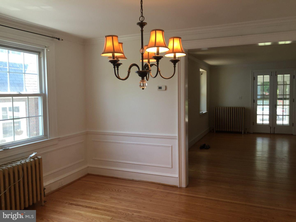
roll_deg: +1.2
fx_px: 248
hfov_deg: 61.7
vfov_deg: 48.2
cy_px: 111
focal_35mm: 29
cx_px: 148
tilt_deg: -3.9
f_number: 2.2
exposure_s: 1/60
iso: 40
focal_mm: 4.15
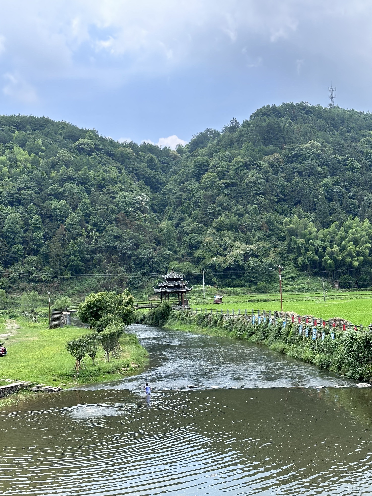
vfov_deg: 39.7
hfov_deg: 30.3
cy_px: 248
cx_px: 186
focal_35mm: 48
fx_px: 688
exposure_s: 1/1062
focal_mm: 6.86
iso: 64
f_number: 1.78
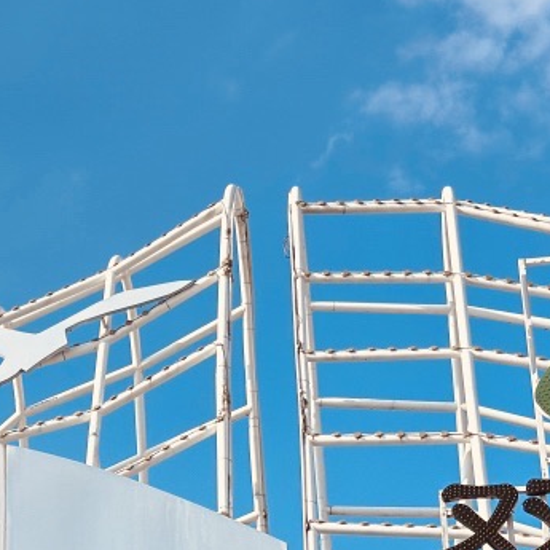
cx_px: -131
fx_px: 2229
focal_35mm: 124
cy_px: 473
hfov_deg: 13.6
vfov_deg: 14.0
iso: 100
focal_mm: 6.76
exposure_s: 1/4950
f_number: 1.78
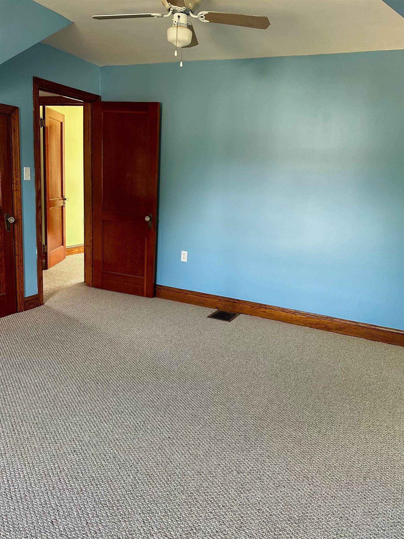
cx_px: 202
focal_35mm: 24
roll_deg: +0.8
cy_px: 270
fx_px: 374
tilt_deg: -12.1
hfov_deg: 56.8
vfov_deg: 71.6
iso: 250
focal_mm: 6.86
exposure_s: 1/91
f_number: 1.78
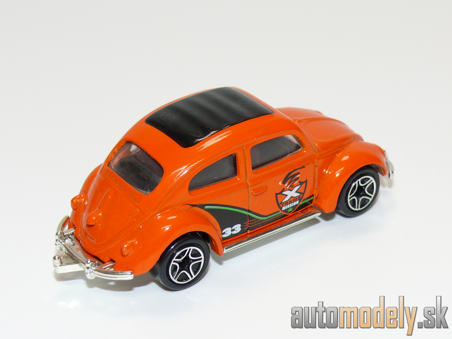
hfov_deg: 21.1
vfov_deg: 15.9
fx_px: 1214
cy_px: 170
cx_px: 226
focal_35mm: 93
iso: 100
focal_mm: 12.7
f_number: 4
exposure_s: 1/30
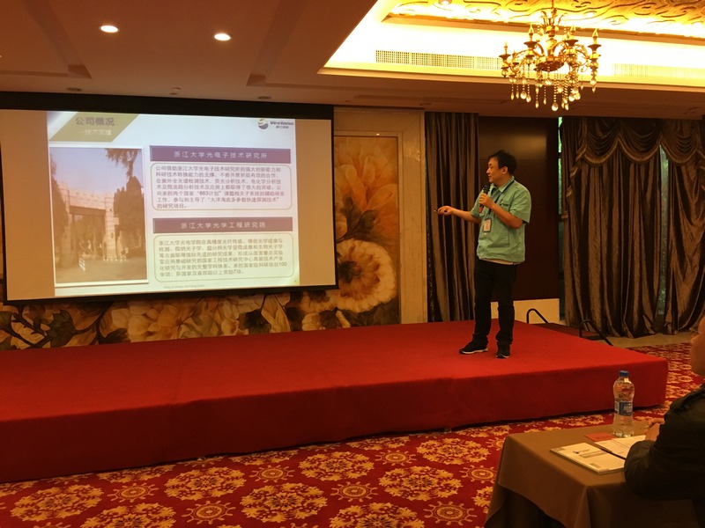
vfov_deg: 48.2
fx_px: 591
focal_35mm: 29
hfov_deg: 61.7
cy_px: 264
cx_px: 352
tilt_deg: -2.6
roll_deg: +0.9
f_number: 2.2
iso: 200
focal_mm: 4.15
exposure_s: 1/33
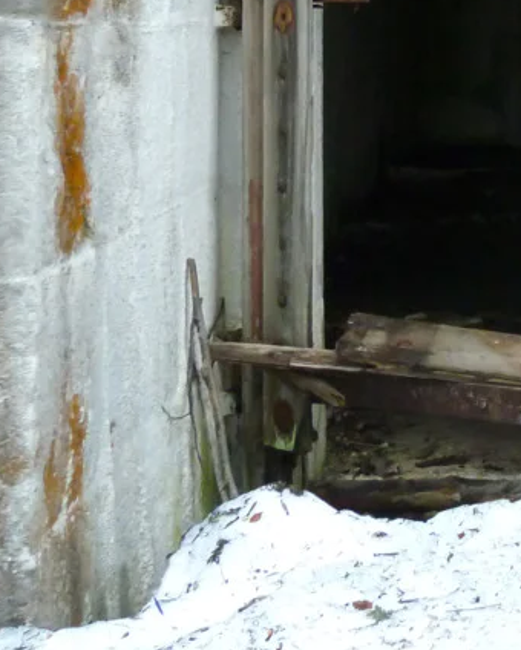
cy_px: -8
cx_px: 838
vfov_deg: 26.0
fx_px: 1328
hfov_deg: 18.8
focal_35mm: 69
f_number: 3.3
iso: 320
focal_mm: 4.1
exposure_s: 1/125
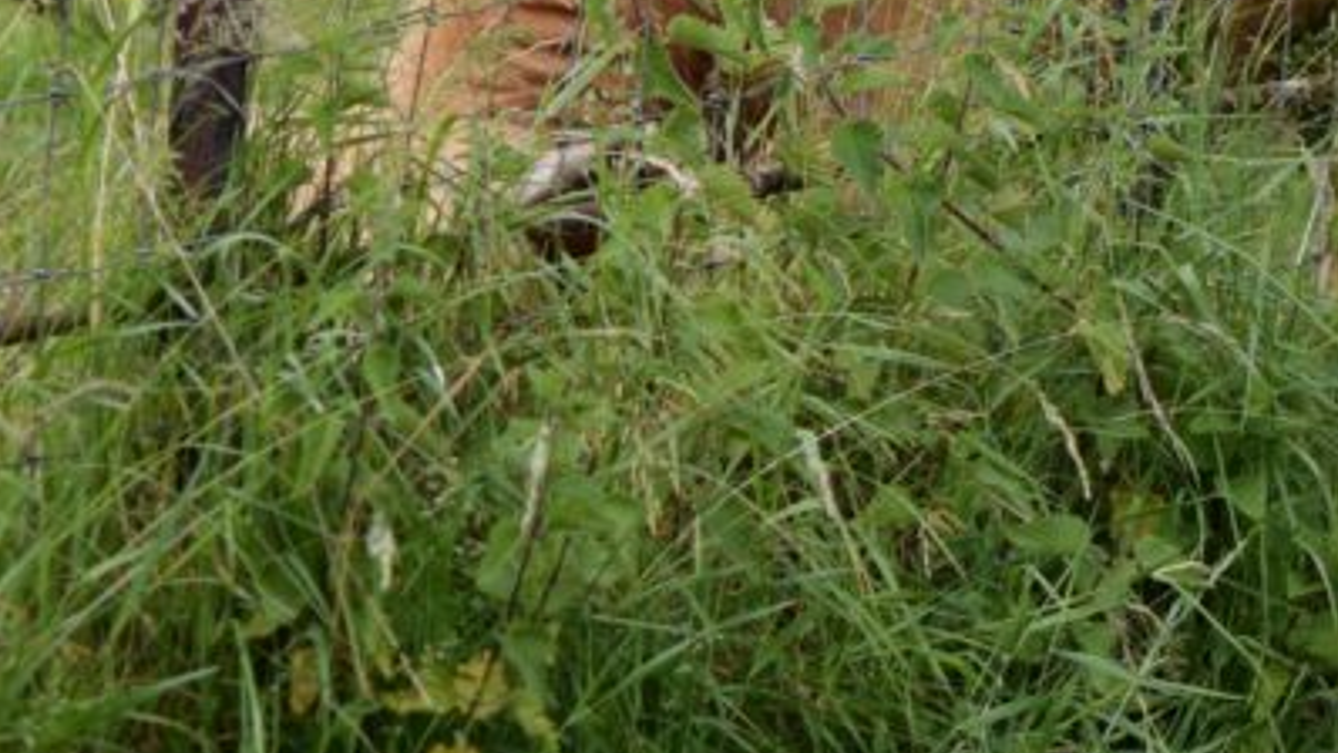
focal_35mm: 199
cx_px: 965
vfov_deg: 6.0
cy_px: -430
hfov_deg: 10.8
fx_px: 7057
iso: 100
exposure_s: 1/1000
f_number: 1.8
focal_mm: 35
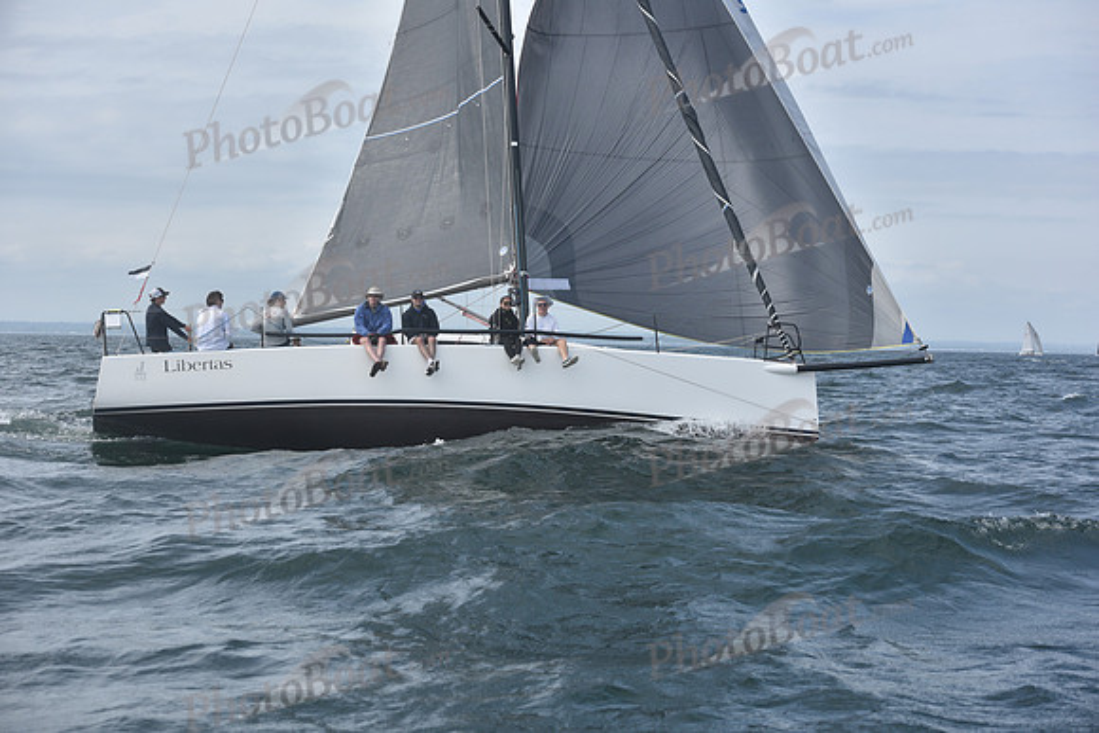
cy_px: 366
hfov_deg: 28.8
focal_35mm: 70
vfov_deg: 19.5
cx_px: 550
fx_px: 2137
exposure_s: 1/1250
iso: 200
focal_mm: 70
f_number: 5.6
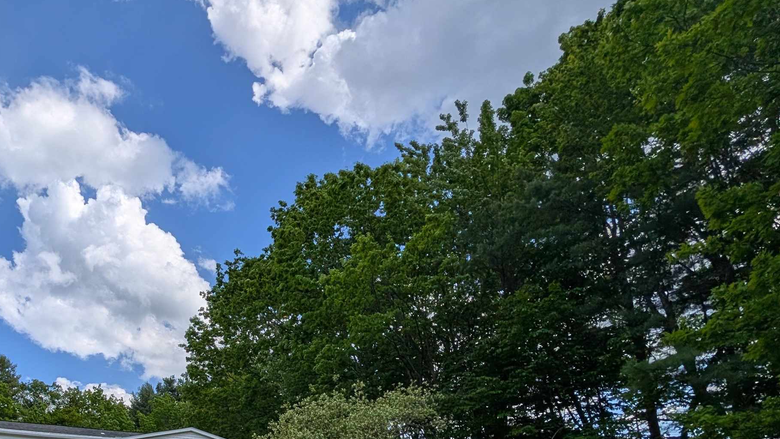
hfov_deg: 75.8
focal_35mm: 22
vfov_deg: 42.4
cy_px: 464
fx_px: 455
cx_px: 203
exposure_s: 1/3906
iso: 51
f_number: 1.7
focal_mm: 2.02
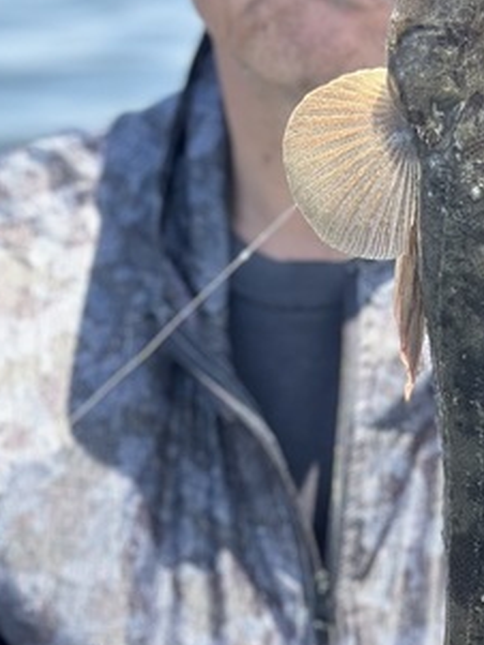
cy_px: 358
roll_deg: +1.4
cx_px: 347
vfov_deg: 14.5
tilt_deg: -15.2
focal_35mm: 136
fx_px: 2534
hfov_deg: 10.9
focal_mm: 6.86
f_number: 1.78
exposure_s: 1/1639
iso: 80
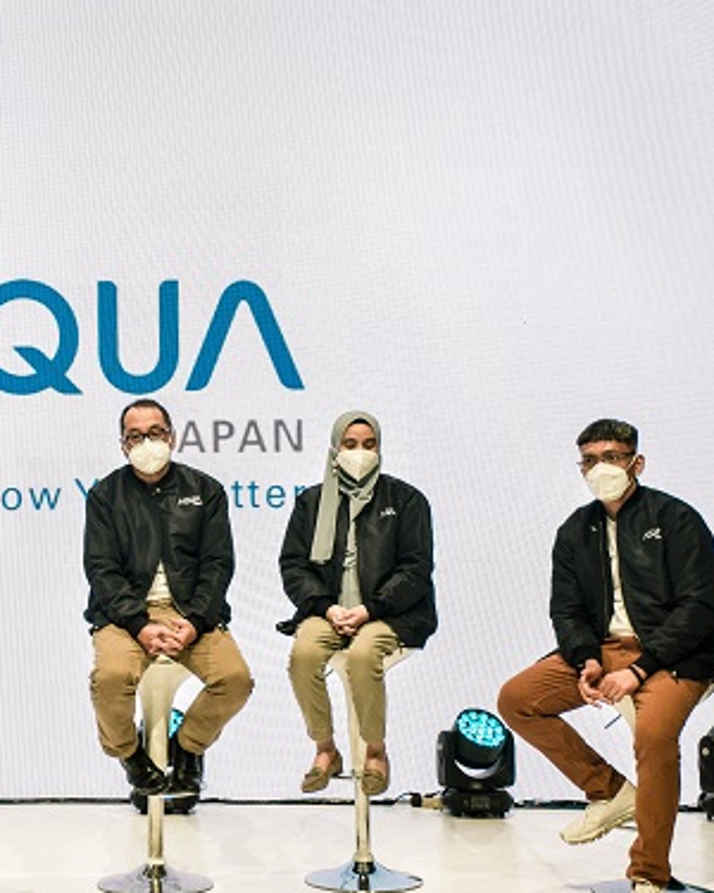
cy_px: 419
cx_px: 74
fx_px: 1902
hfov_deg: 20.8
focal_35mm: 72
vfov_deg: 26.4
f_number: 4.2
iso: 800
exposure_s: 1/80
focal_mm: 32
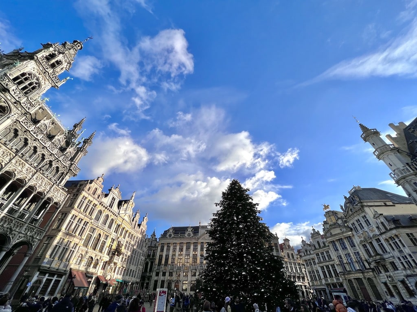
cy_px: 156
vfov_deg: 89.9
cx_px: 208
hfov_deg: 106.2
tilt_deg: +41.7
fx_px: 157
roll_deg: -2.6
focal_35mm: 13
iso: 32
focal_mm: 1.57
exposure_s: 1/1876
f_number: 1.8
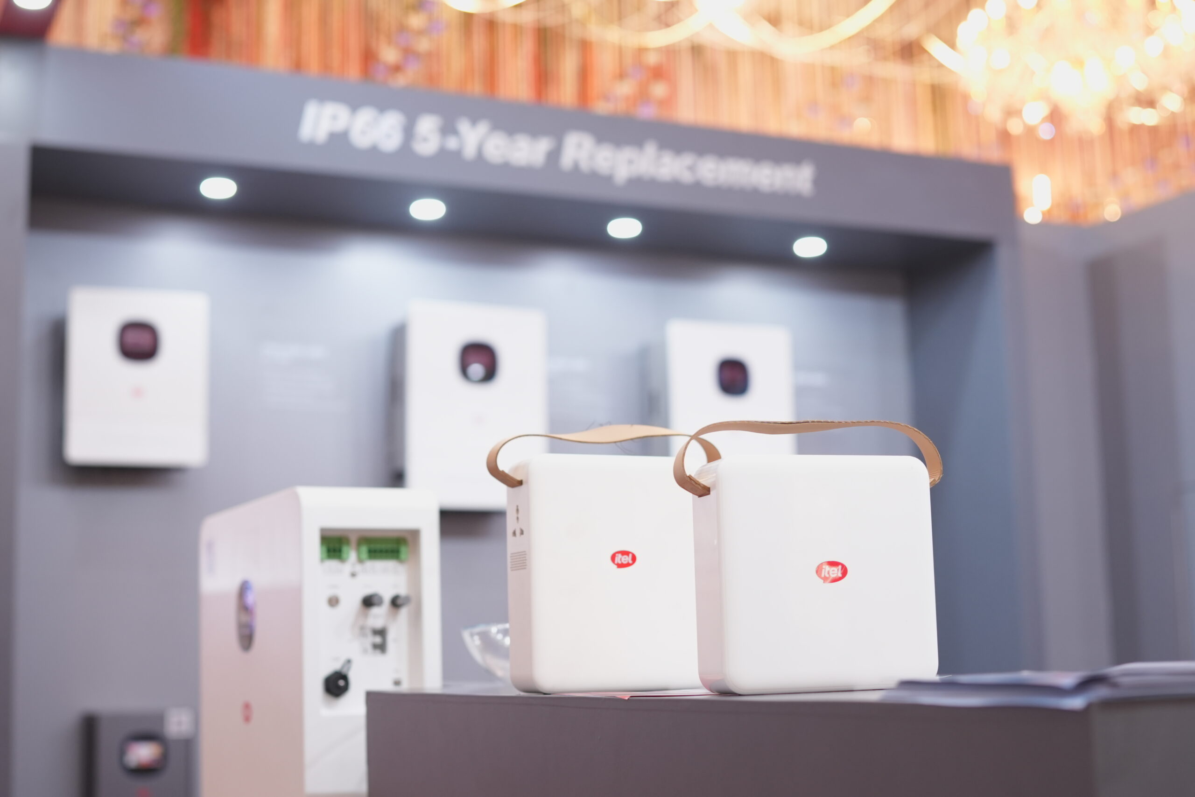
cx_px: 598
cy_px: 398
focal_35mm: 52
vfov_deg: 26.0
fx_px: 1726
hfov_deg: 38.2
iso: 800
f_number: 2
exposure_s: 1/125
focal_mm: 35
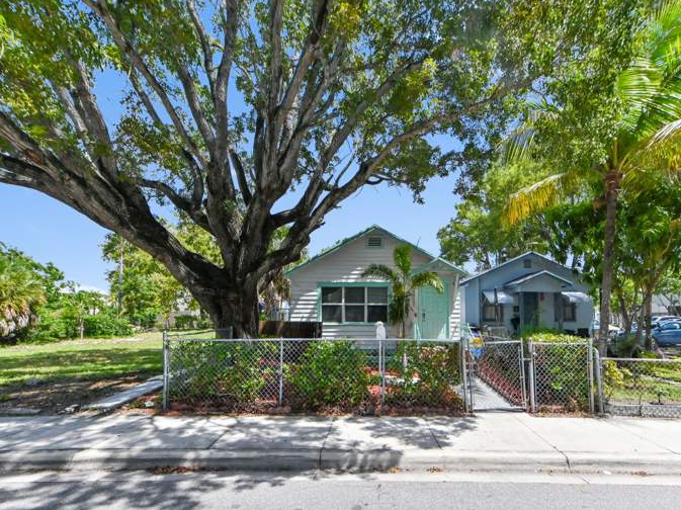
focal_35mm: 16
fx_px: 315
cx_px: 372
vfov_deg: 78.0
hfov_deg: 94.3
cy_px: 242
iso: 400
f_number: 9
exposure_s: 1/2000
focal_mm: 14
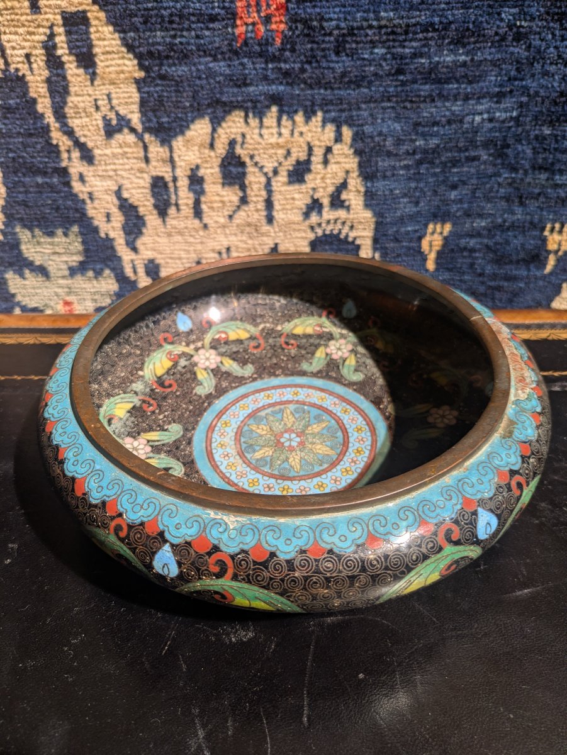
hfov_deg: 54.9
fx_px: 546
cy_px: 378
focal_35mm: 25
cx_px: 284
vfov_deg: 69.4
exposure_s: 1/33.3
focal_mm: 5.43
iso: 58
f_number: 1.89
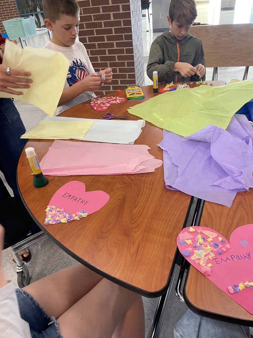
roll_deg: +6.3
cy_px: 169
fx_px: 253
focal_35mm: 26
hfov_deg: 53.1
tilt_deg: -34.5
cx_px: 126
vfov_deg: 67.3
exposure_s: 1/84
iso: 125
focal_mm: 4.2
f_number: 1.6
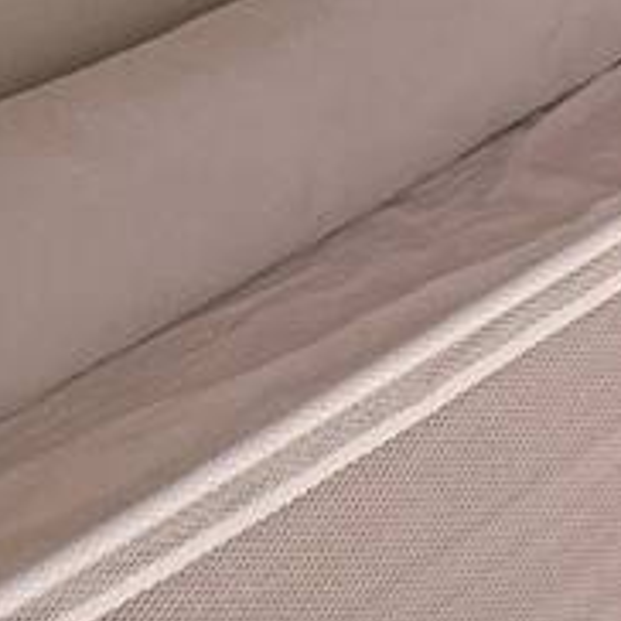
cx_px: 2255
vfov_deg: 11.9
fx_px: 1989
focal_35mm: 98
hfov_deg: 9.2
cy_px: -1112
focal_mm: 2.22
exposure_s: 1/155
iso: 50
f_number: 2.2
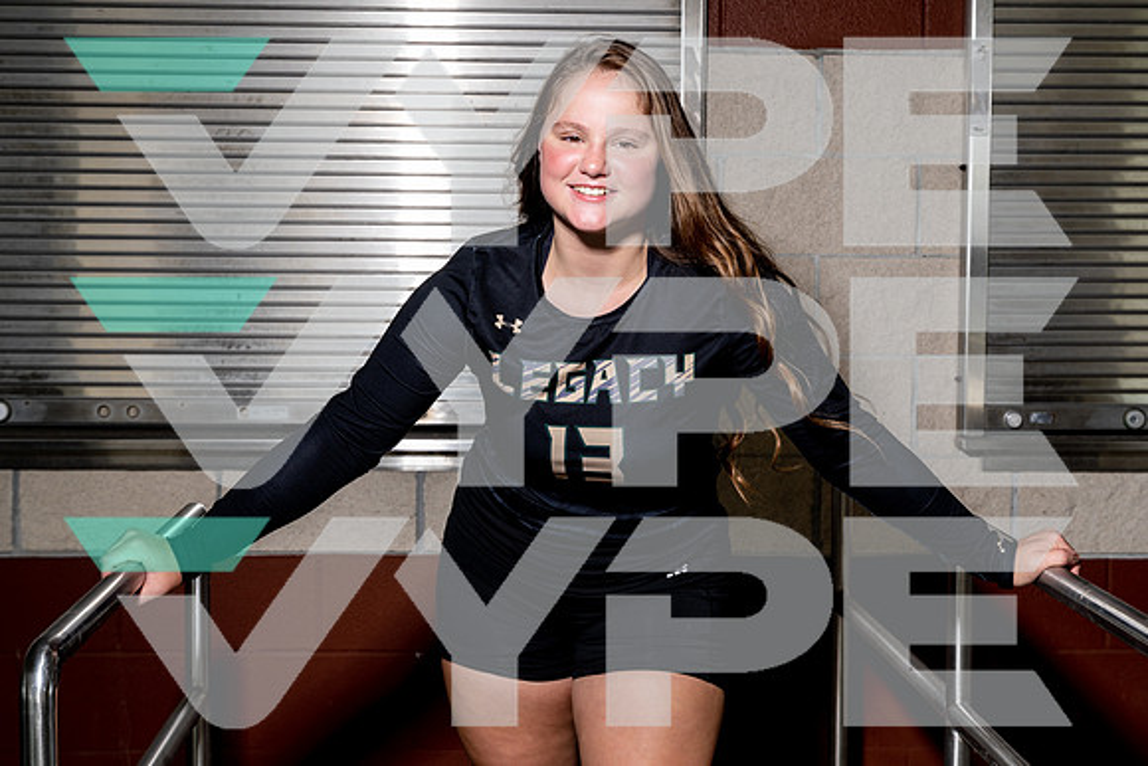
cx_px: 574
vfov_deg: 21.9
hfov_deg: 32.4
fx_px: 1977
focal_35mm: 62
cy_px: 383
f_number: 8
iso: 100
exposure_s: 1/125
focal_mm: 62
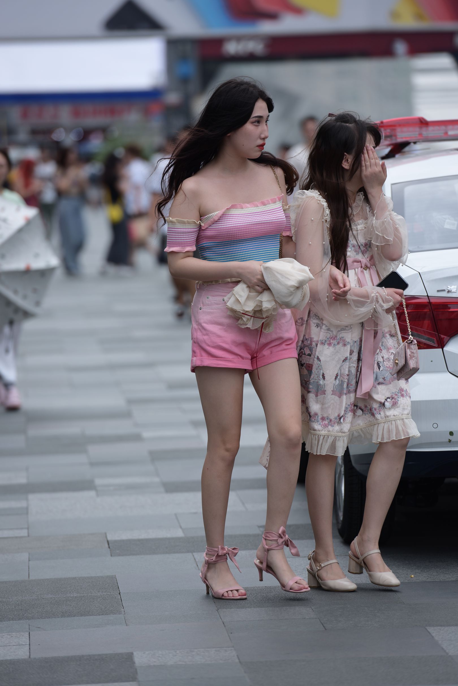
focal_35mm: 200
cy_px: 343
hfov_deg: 6.9
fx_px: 3814
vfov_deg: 10.3
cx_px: 229
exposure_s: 1/800
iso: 90
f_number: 3.5
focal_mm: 200
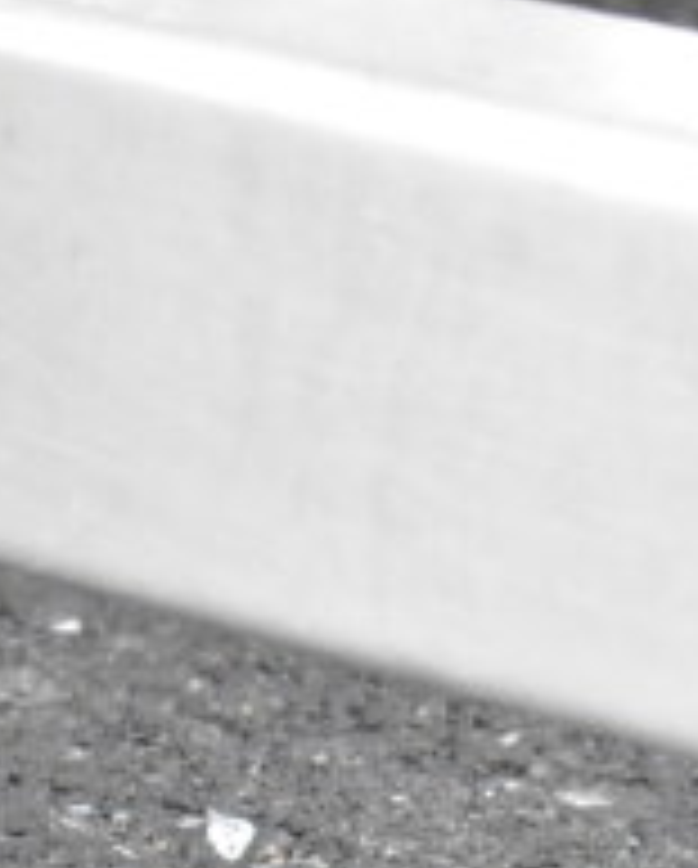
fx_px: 6298
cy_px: 879
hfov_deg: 6.2
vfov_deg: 7.9
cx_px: -644
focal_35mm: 244
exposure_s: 1/400
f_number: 10
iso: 6400
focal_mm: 55
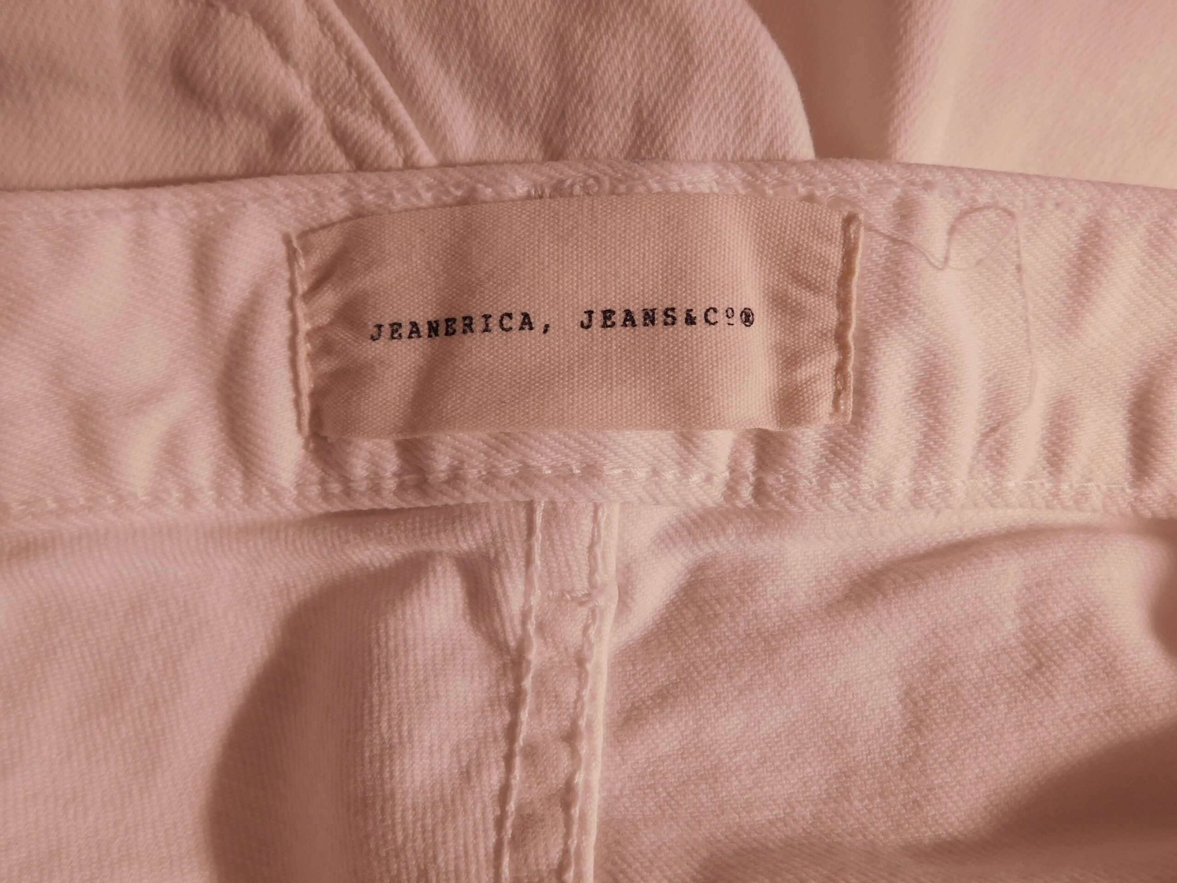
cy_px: 442
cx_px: 588
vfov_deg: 46.8
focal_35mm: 30
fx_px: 1020
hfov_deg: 60.0
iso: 125
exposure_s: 1/250
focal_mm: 5.3
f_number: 3.2
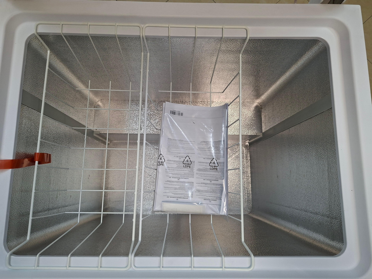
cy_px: 140
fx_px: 247
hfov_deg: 73.9
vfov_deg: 58.9
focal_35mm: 23
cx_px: 186
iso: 200
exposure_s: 1/100
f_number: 1.8
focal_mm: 5.54
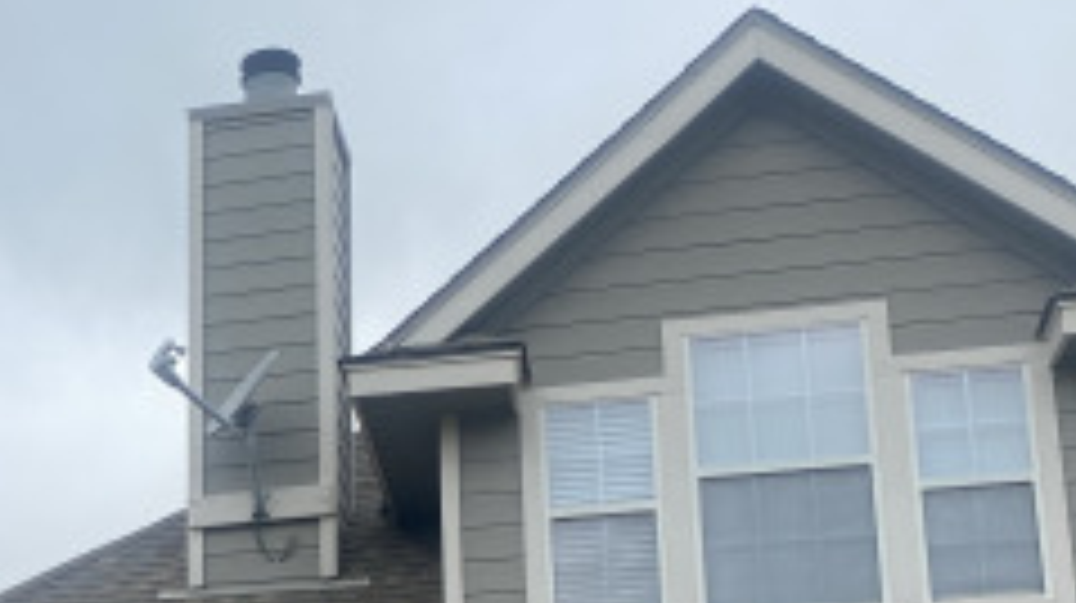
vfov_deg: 15.2
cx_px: 68
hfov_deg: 26.7
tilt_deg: +12.1
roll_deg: +0.3
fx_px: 2167
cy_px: 742
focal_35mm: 76
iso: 32
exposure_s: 1/2463
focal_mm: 4.25
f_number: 1.8
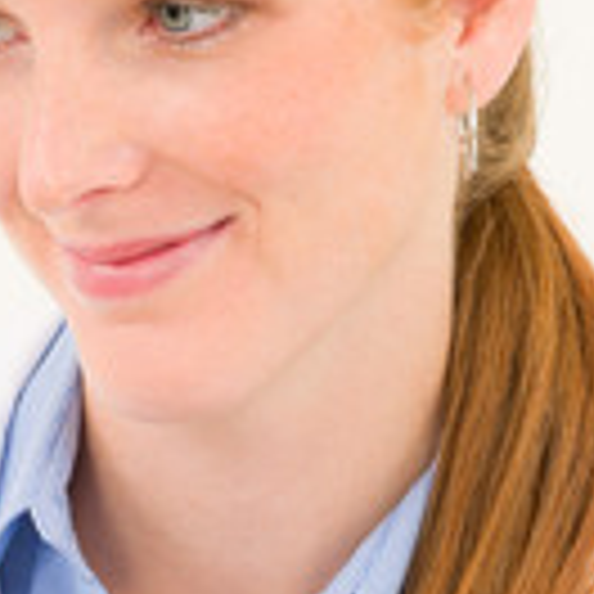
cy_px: 880
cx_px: -117
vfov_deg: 3.2
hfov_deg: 3.2
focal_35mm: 547
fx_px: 10619
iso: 100
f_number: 9
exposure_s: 1/200
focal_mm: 85
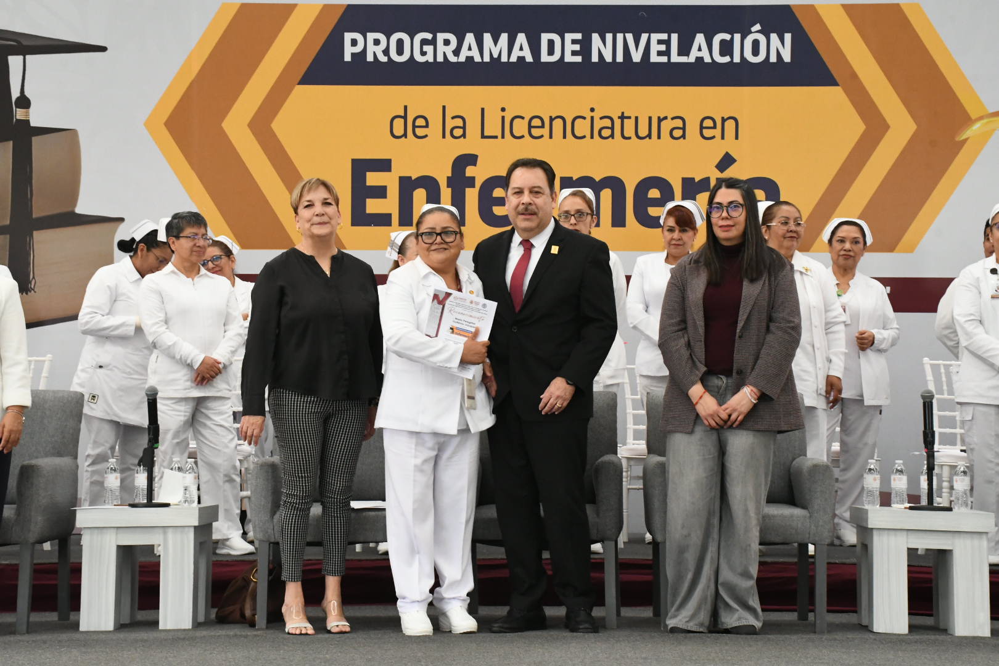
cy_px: 333
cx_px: 500
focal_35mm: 72
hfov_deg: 28.1
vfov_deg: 18.9
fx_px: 1998
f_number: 13
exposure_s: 1/125
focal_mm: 48
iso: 4000
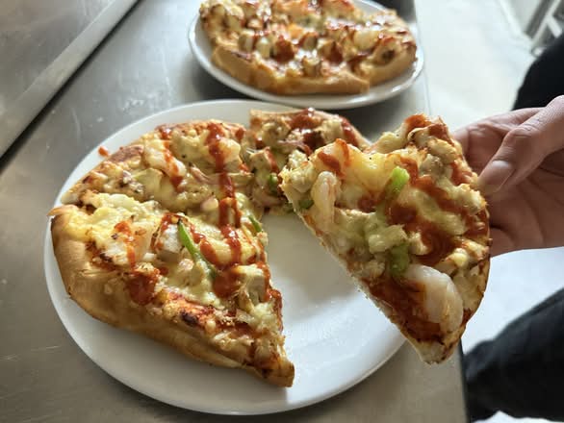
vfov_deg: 56.9
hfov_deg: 71.6
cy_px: 212
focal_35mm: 24
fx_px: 391
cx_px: 282
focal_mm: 6.76
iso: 800
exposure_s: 1/50
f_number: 1.78
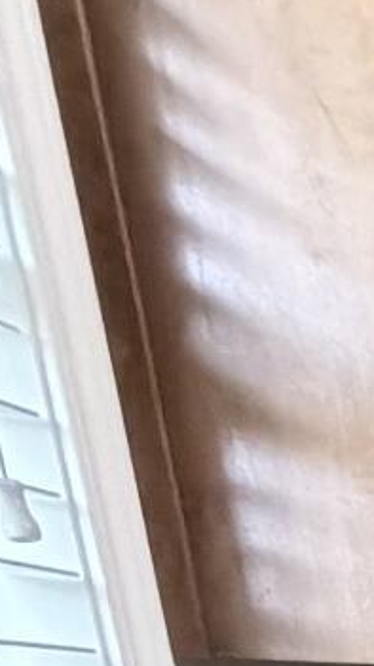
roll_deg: -1.8
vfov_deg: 18.3
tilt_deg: -19.3
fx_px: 1536
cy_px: 1252
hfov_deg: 8.9
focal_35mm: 87
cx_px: 1350
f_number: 2.2
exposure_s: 1/60
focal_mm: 2.22
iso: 640
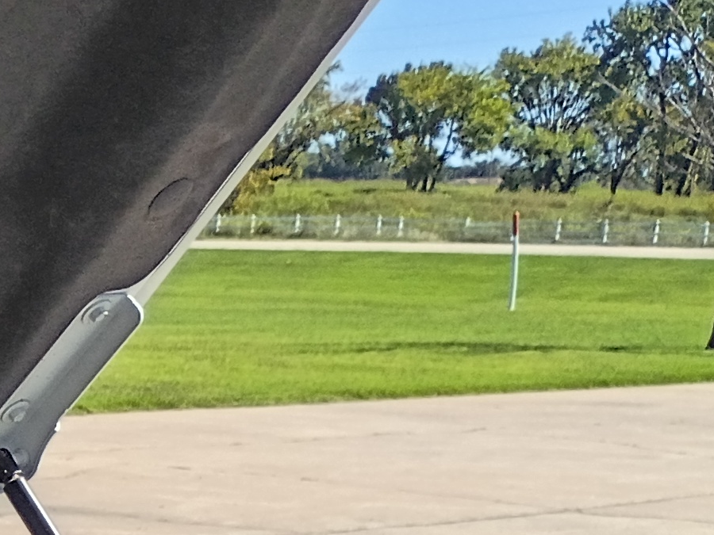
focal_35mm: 132
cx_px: -845
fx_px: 2723
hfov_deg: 12.6
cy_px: 988
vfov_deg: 10.5
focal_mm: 4.27
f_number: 1.8
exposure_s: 1/702
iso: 101
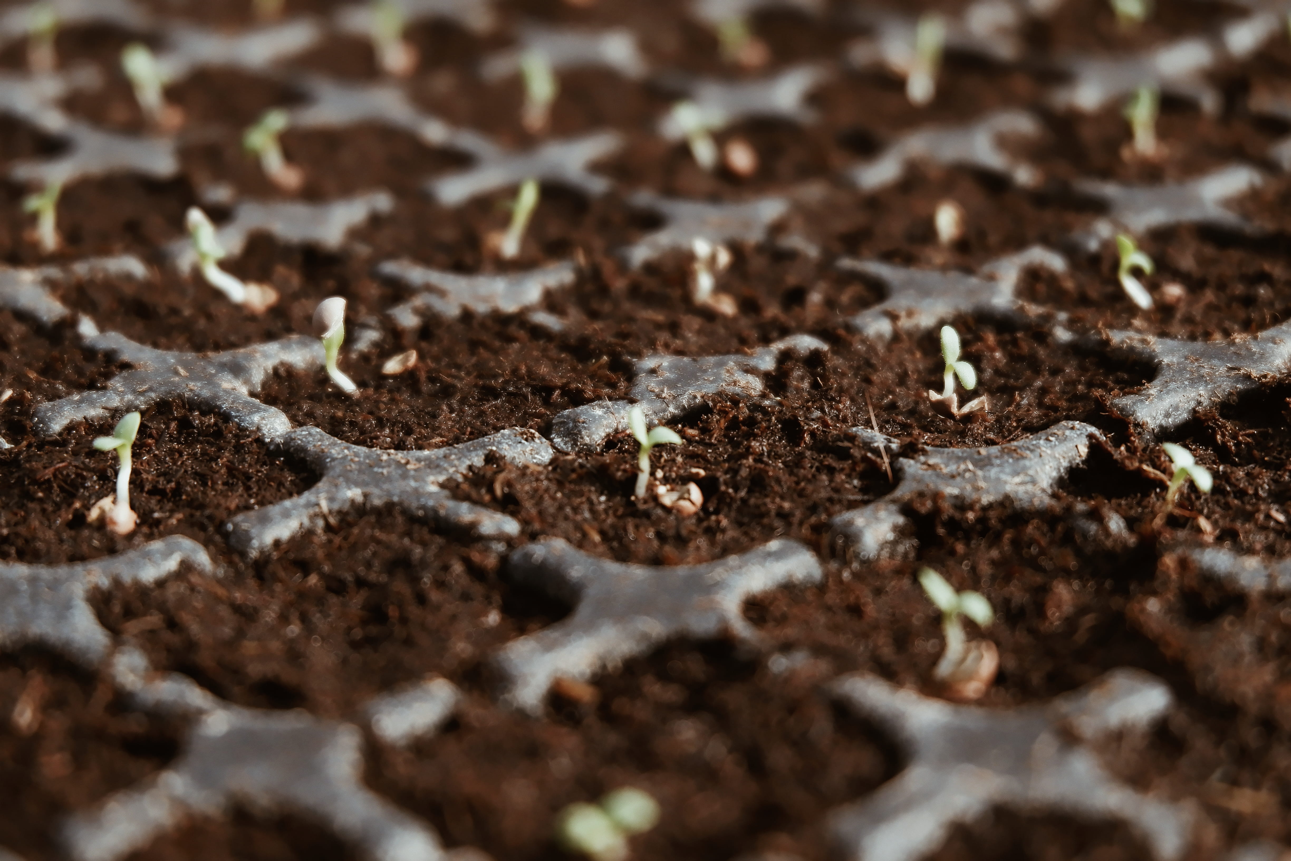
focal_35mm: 68
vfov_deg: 20.0
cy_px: 430
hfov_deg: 29.7
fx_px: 2438
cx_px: 646
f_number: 5.6
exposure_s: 1/420
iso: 400
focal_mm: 45.2
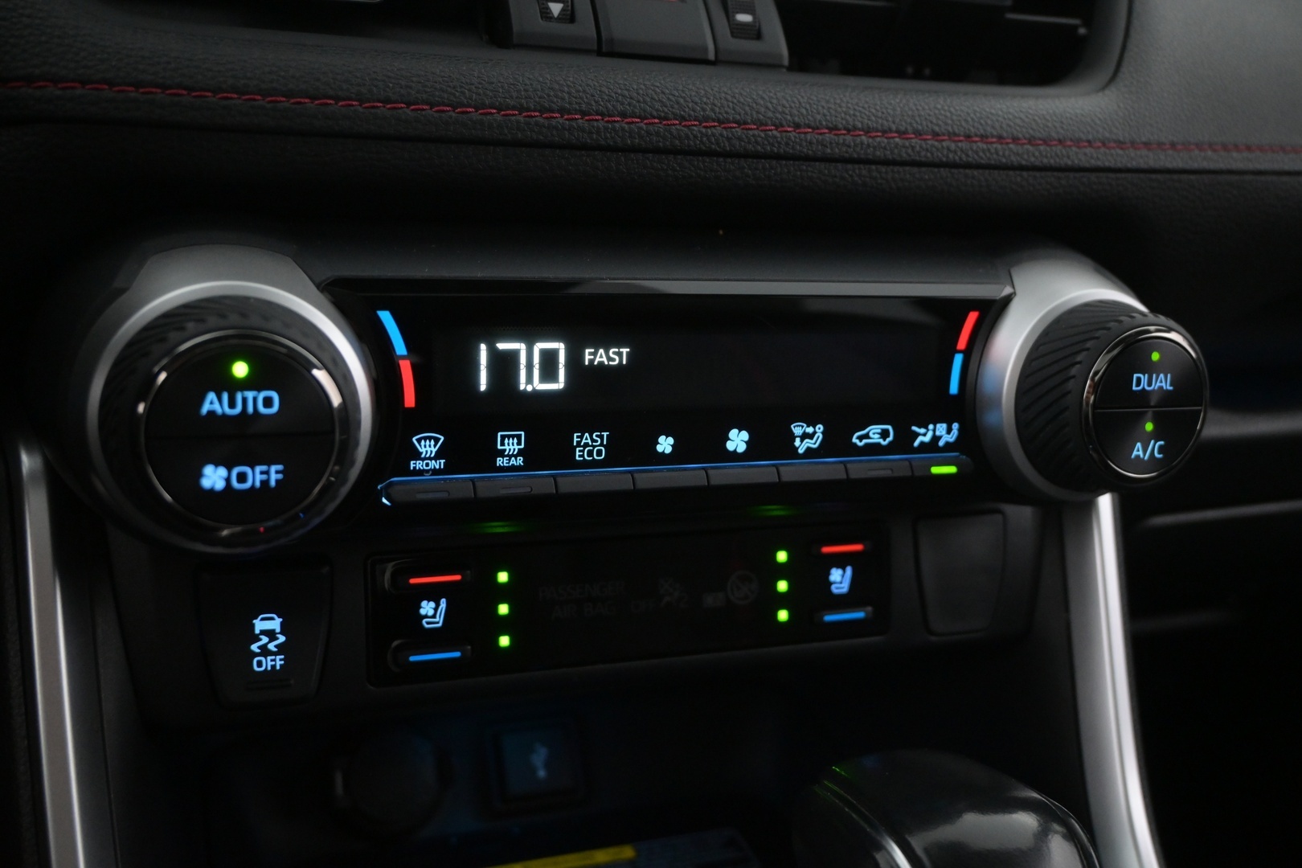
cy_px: 434
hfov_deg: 53.1
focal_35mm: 36
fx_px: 1302
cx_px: 651
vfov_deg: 36.9
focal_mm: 24
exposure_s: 1/40
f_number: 4.2
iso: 2800
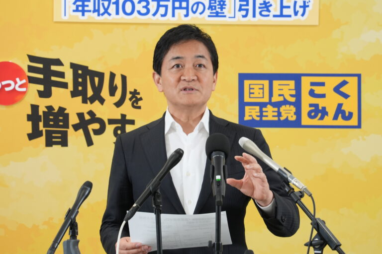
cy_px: 127
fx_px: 3183
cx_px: 191
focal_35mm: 300
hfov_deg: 6.9
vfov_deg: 4.6
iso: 1000
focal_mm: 200
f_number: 5.6
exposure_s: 1/100
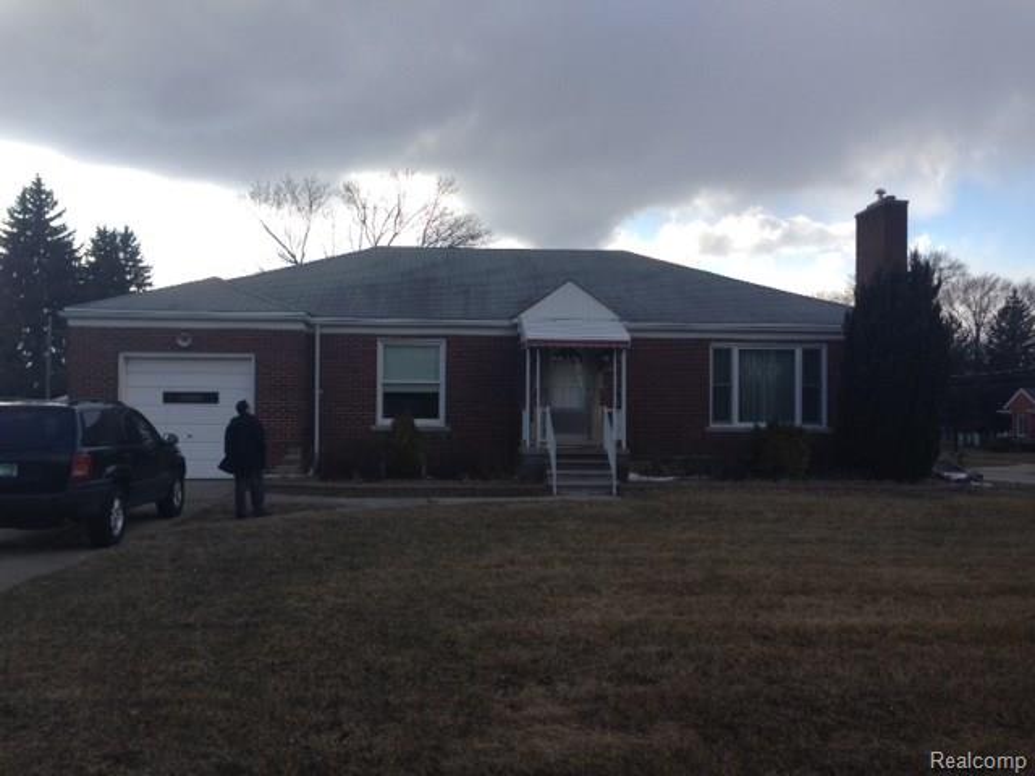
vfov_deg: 42.9
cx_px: 518
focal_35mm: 33
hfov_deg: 55.4
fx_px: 987
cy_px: 388
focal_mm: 4.12
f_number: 2.4
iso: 50
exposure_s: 1/1022
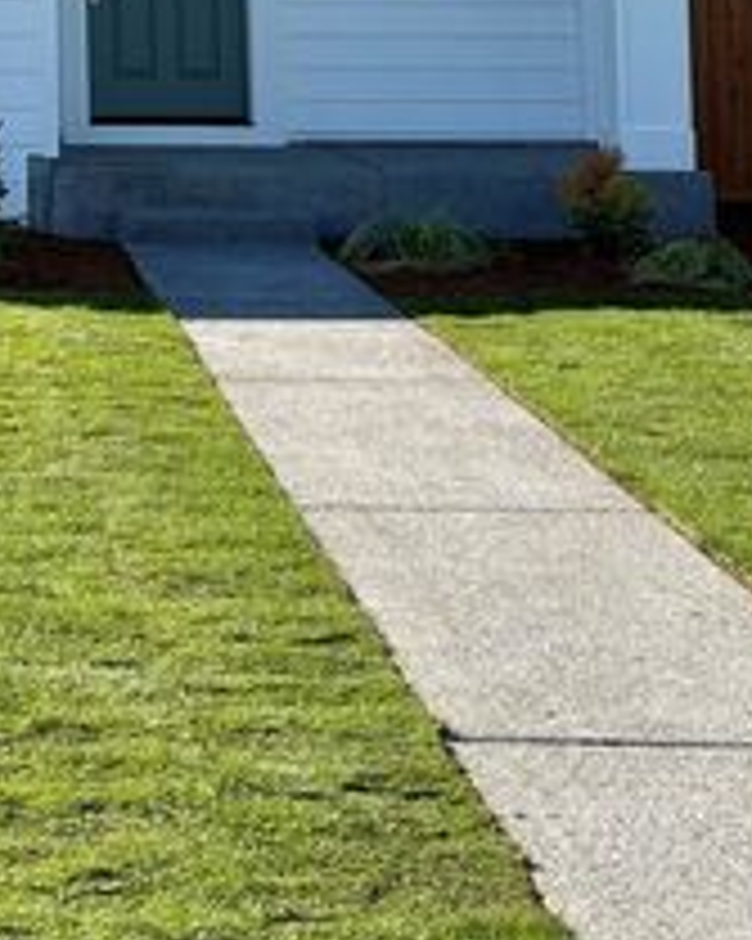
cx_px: -149
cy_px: -218
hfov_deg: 18.0
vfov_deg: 21.7
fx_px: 2255
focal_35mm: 81
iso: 50
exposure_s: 1/2075
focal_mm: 5.96
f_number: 1.6
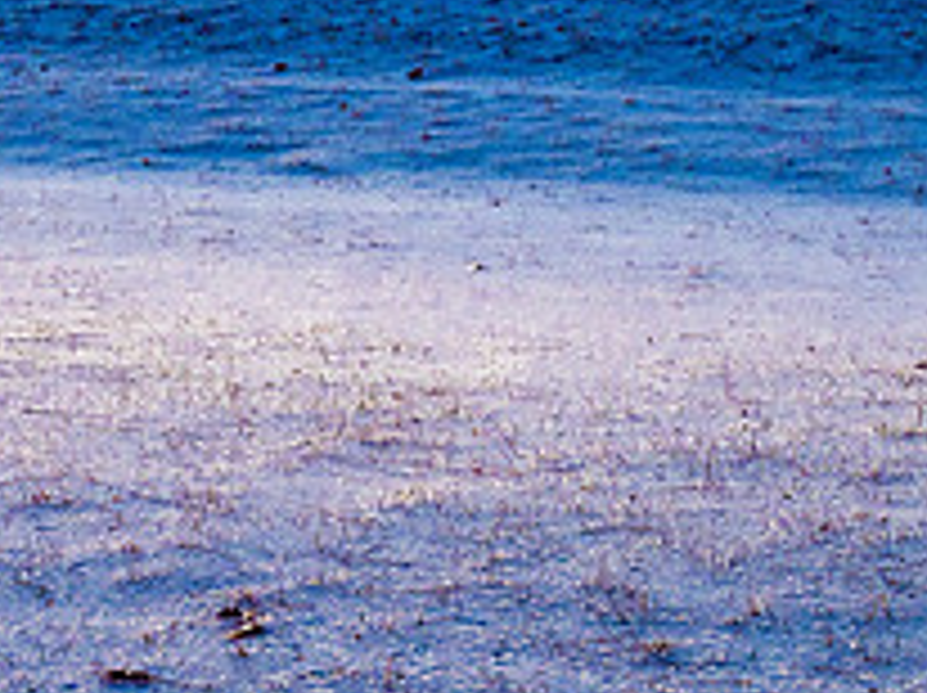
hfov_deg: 18.4
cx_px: 554
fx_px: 2862
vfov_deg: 13.6
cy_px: 664
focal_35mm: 107
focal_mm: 19
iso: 400
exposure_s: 1/60
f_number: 8
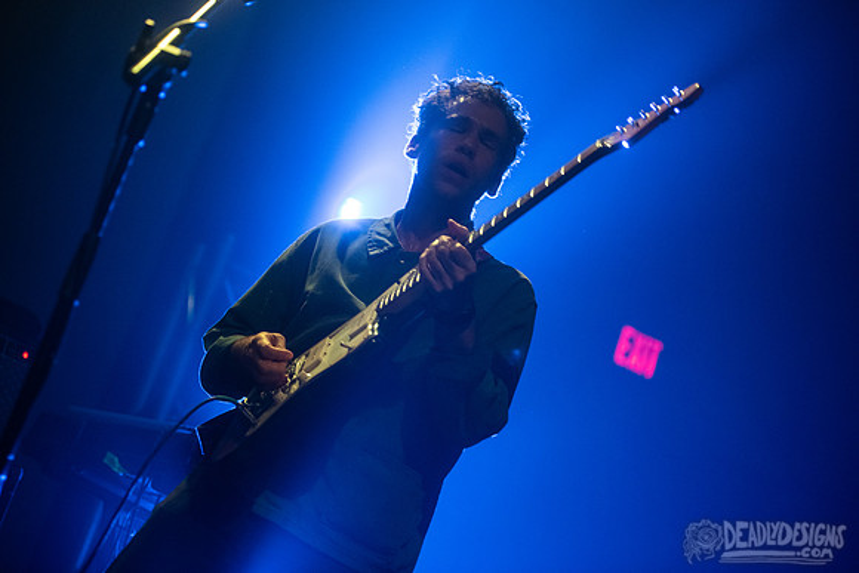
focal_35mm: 80
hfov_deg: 25.4
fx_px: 1909
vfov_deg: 17.1
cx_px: 430
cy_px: 286
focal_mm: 80
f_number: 3.2
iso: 3200
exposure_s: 1/200
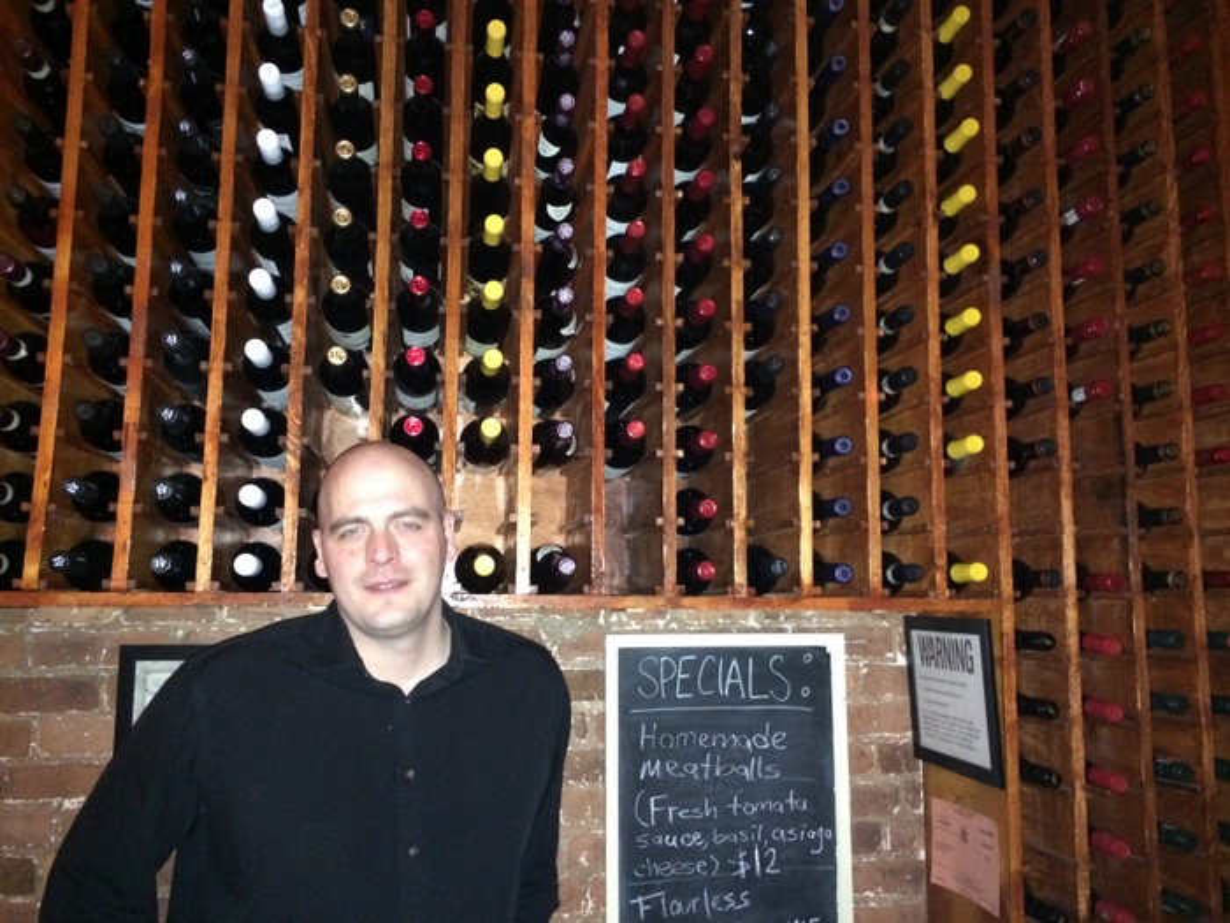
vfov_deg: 46.8
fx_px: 1066
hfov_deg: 60.0
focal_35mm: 30
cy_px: 462
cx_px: 615
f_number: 2.2
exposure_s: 1/16
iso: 800
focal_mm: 4.12
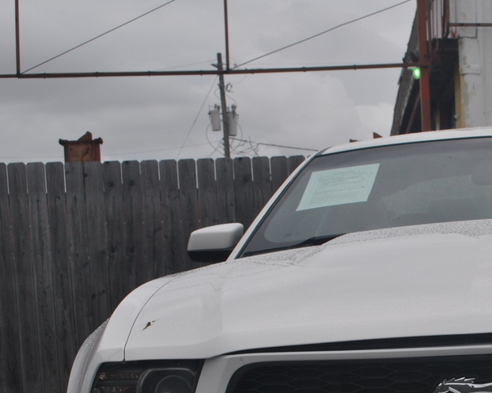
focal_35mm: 95
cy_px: 343
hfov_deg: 19.4
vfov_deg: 16.0
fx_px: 1383
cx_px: 528
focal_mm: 26
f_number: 8
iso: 100
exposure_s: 1/250
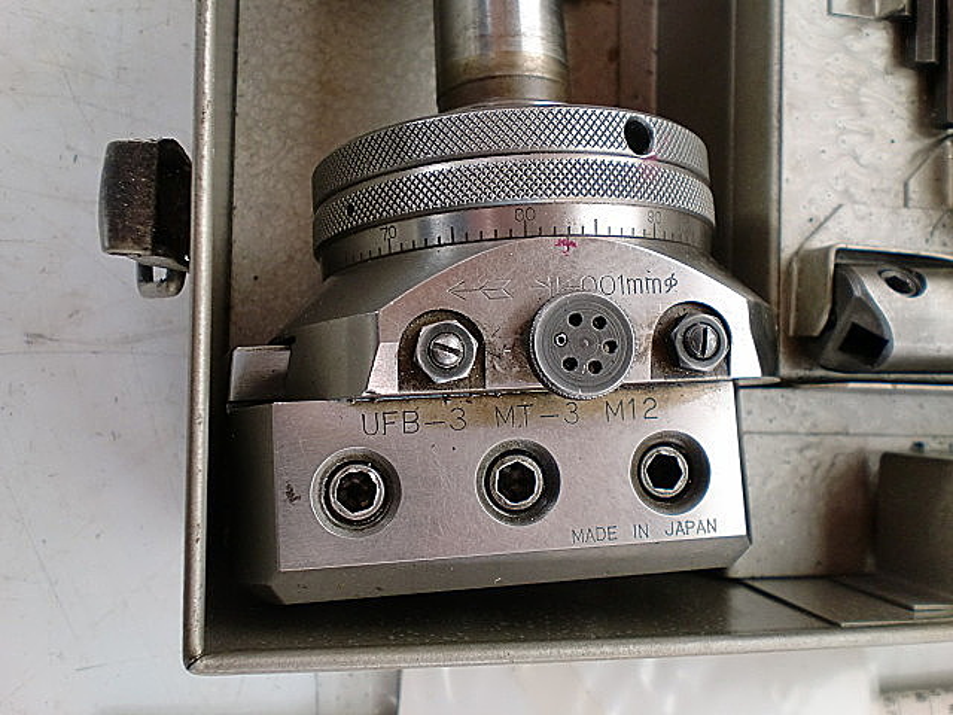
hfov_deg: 52.6
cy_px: 358
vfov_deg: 40.7
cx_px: 476
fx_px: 964
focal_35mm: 35
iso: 125
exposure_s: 1/60
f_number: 3.1
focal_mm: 6.3
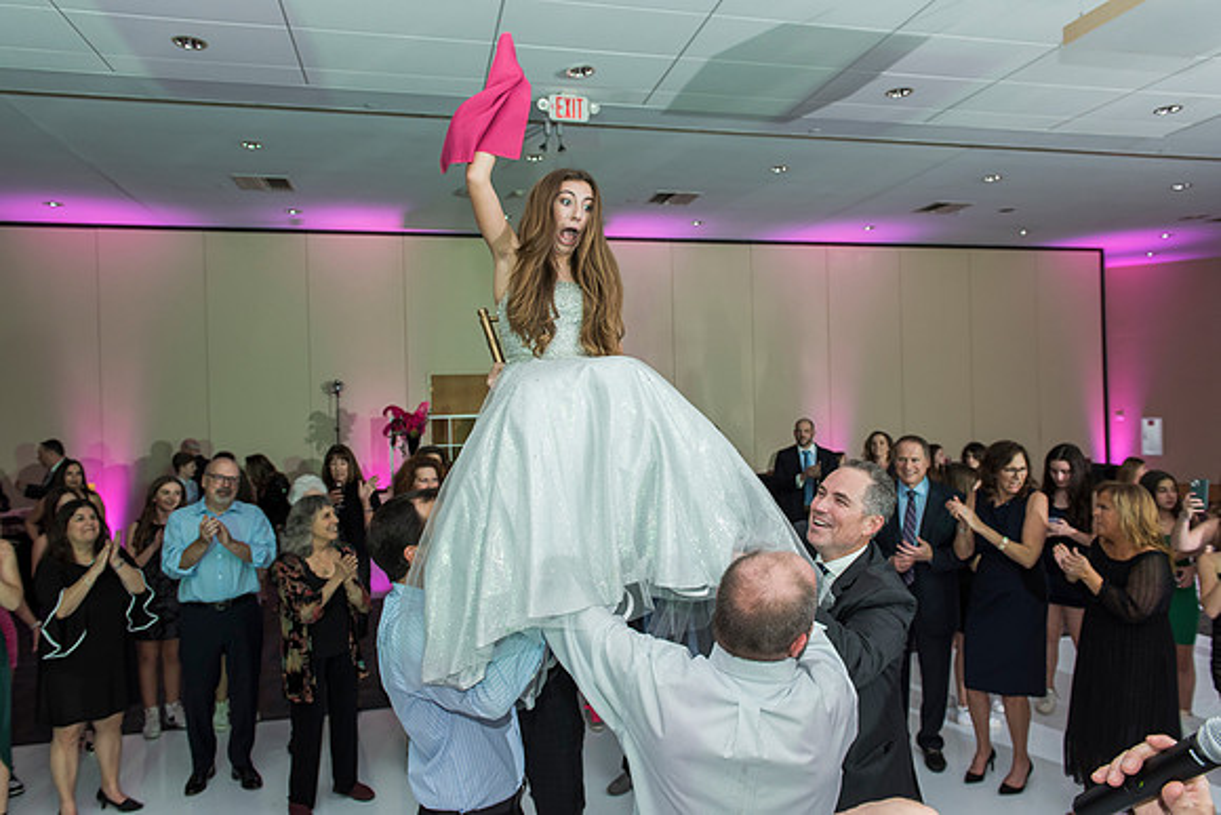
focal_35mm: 24
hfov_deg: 73.7
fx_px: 814
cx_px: 610
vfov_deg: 53.2
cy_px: 408
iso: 1000
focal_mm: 24
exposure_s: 1/100
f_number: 4.5
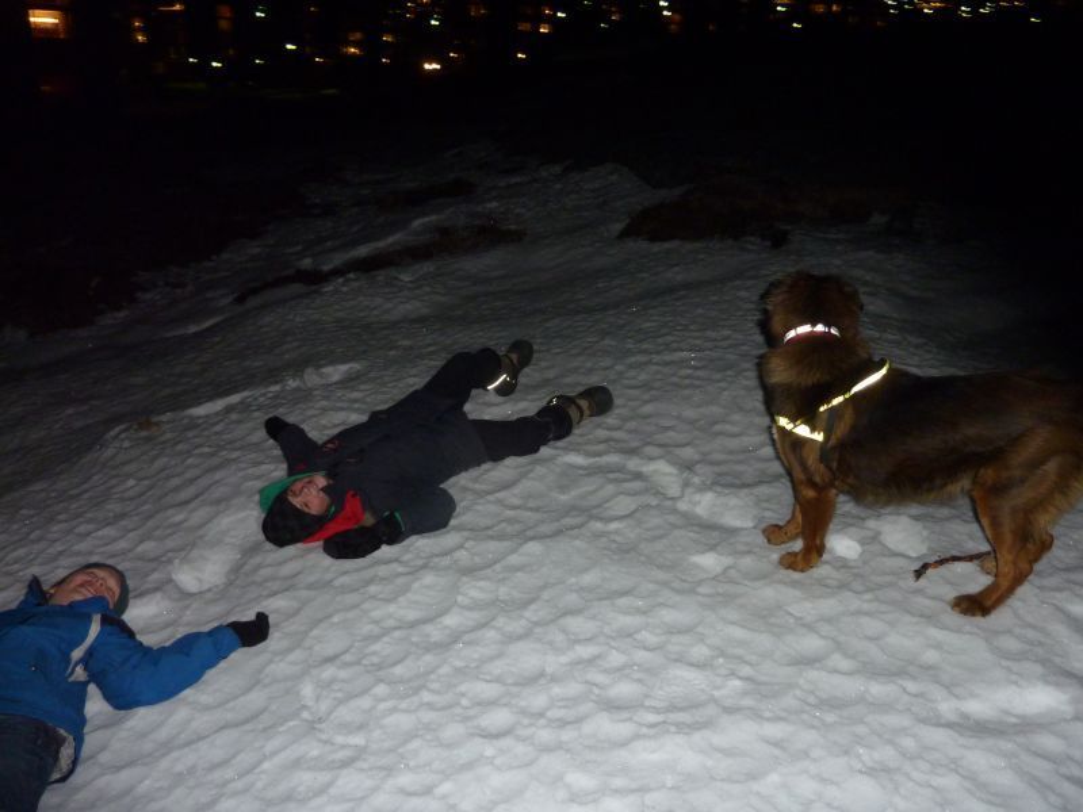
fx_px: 782
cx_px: 542
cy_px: 406
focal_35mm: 25
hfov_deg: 69.4
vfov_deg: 54.9
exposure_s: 1/8
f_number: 3.3
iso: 200
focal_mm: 4.1
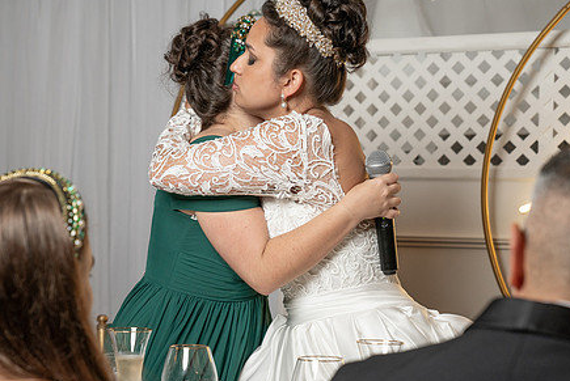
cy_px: 213
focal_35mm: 91
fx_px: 1442
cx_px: 238
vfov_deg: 15.1
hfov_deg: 22.3
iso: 500
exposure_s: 1/200
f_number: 4
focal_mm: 61
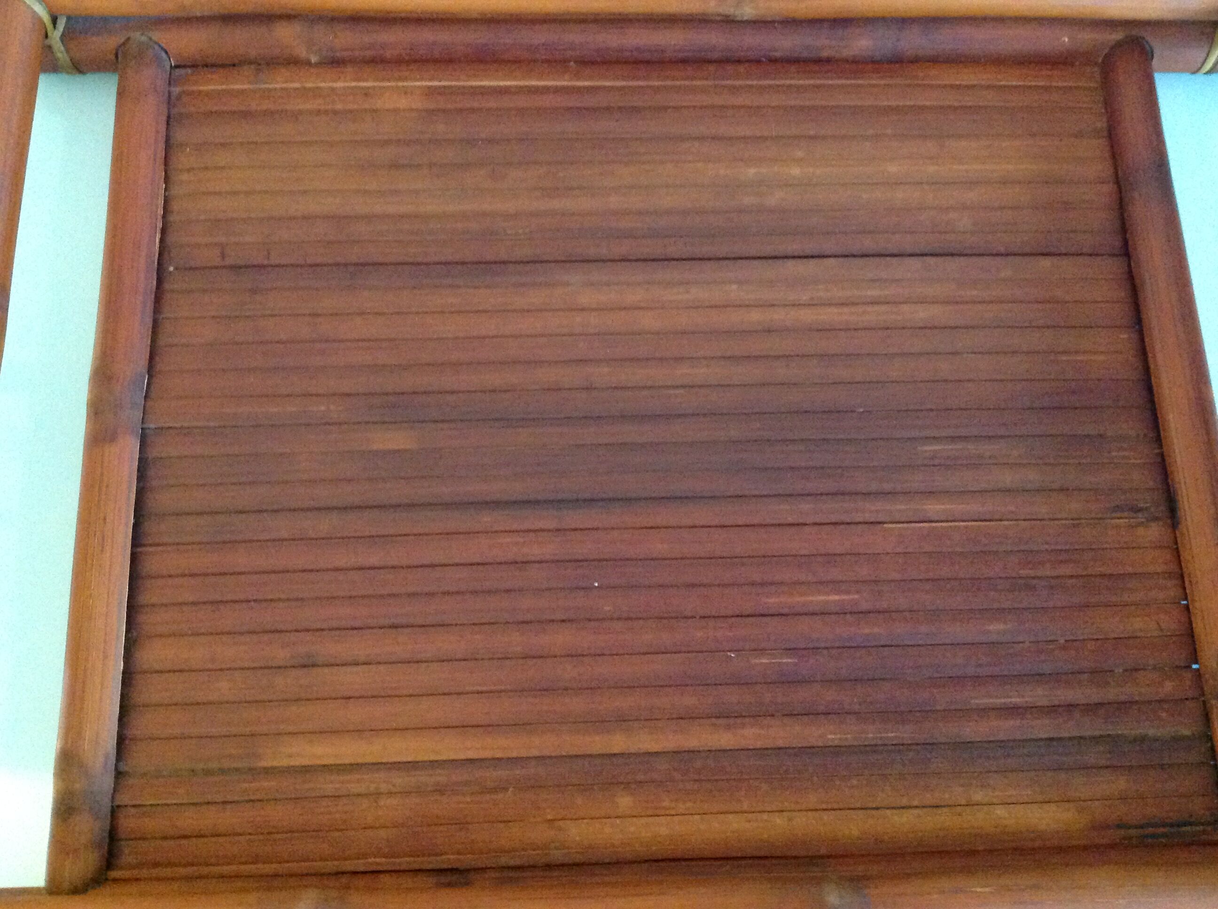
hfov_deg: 52.7
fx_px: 1230
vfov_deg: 40.6
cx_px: 609
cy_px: 454
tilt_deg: -74.7
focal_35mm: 35
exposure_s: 1/15
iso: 800
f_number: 2.4
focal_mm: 4.28
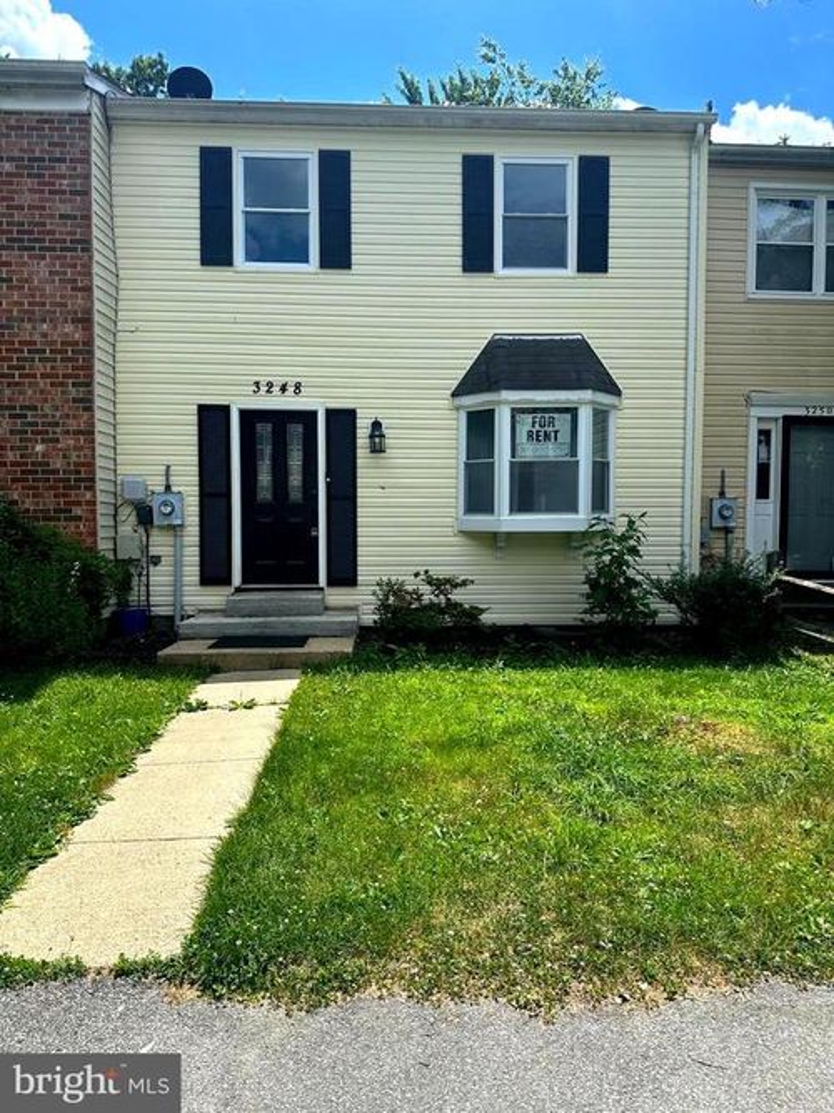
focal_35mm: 24
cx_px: 417
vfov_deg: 71.6
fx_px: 771
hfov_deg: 56.8
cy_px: 556
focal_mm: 6.86
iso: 80
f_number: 1.78
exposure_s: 1/3861
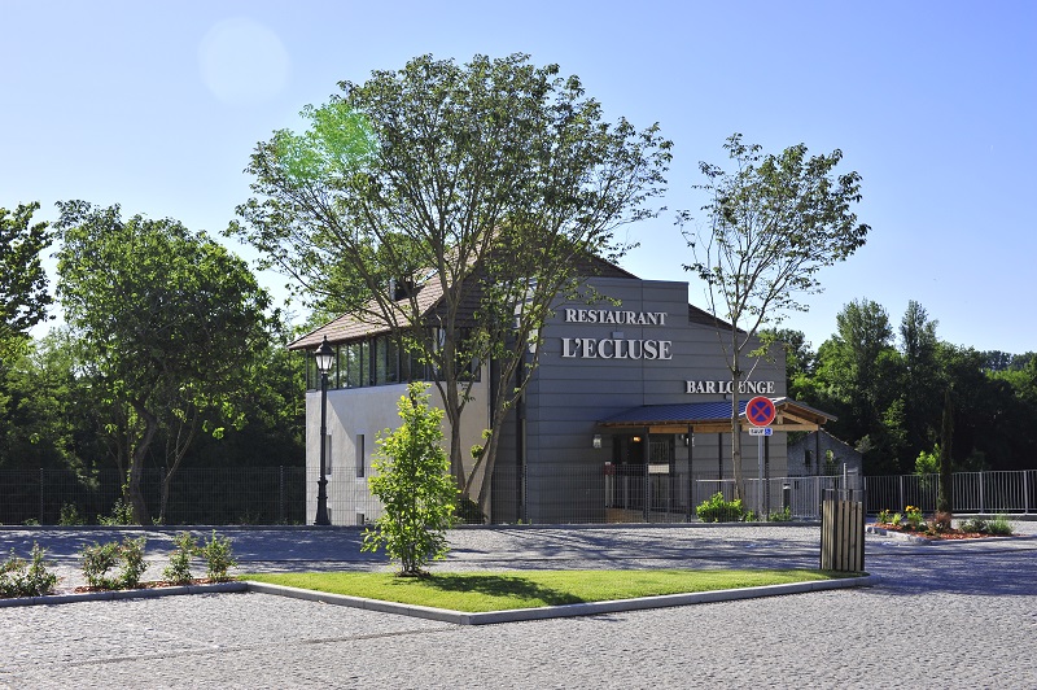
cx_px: 518
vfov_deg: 26.9
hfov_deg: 39.6
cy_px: 345
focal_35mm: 50
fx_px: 1439
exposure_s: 1/2000
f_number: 8
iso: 640
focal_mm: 50
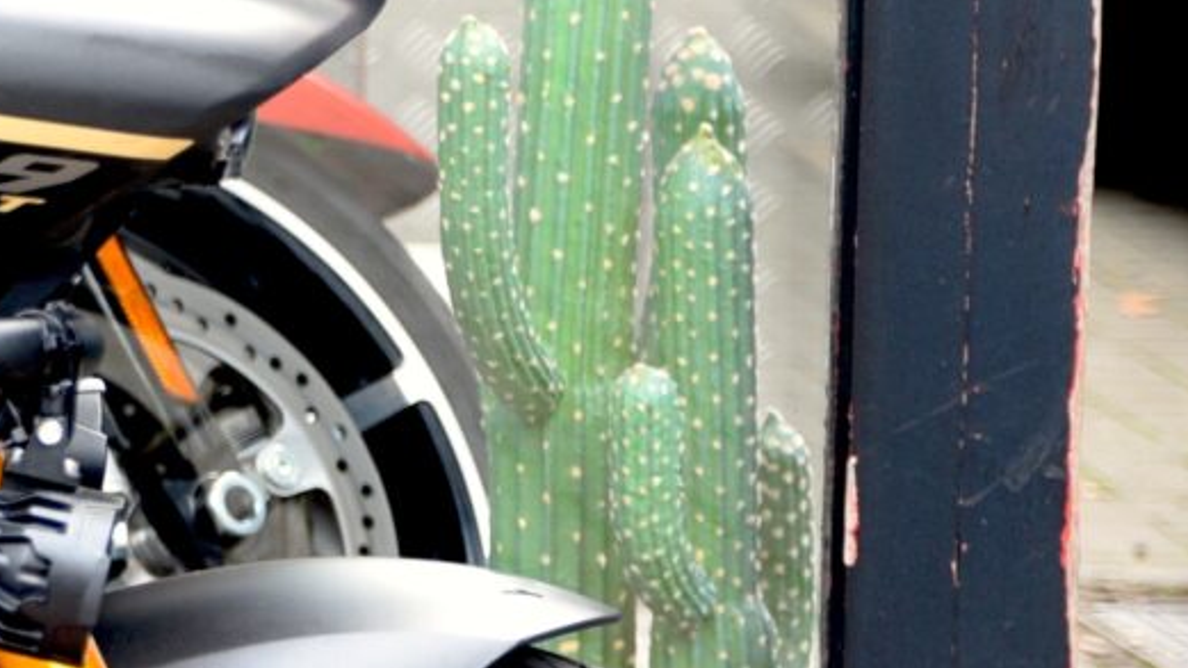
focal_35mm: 283
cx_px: -1603
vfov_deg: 4.3
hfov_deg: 7.2
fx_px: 8914
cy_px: 227
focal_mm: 55
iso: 200
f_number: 2.8
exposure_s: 1/60
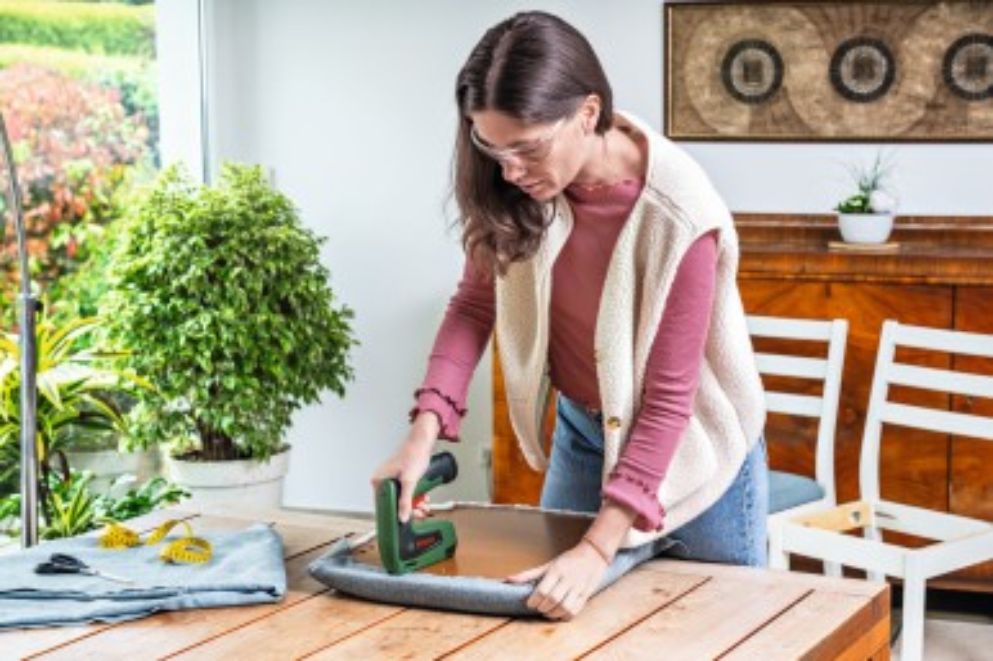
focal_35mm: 63
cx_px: 496
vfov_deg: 21.6
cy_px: 330
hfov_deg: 31.9
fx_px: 1737
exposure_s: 1/200
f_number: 6.3
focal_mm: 63
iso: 640
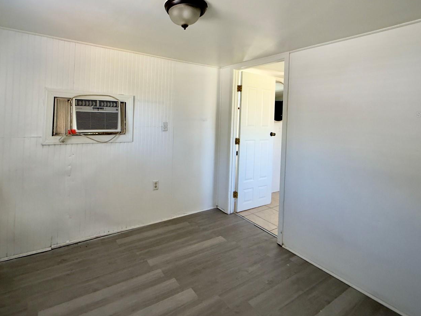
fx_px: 219
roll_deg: -1.8
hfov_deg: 87.1
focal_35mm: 18
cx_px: 178
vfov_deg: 70.2
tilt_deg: +2.5
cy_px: 114
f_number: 2.2
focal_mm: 2.22
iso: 320
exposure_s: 1/121
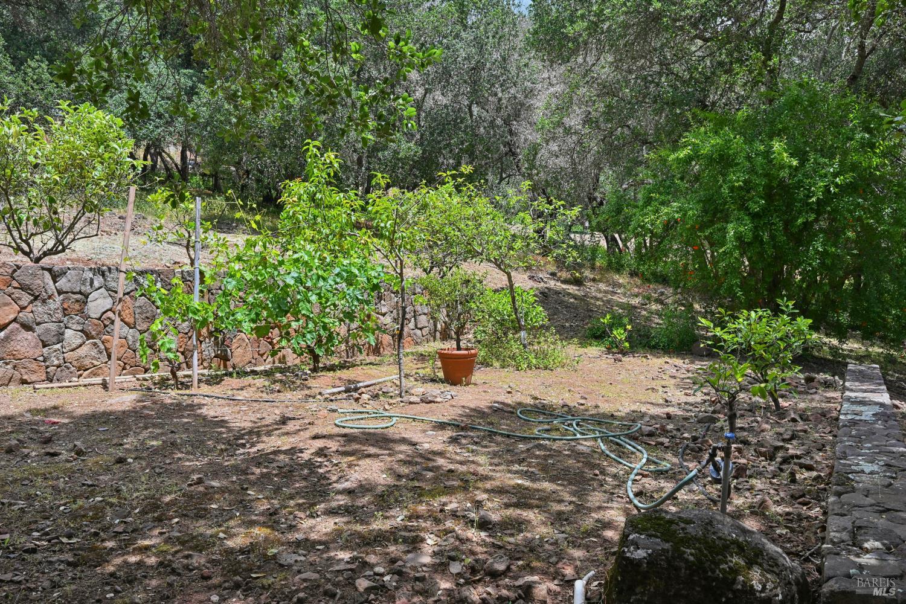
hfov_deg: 69.4
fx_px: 654
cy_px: 302
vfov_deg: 49.6
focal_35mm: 26
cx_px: 453
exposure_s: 1/500
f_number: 11
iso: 800
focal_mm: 26
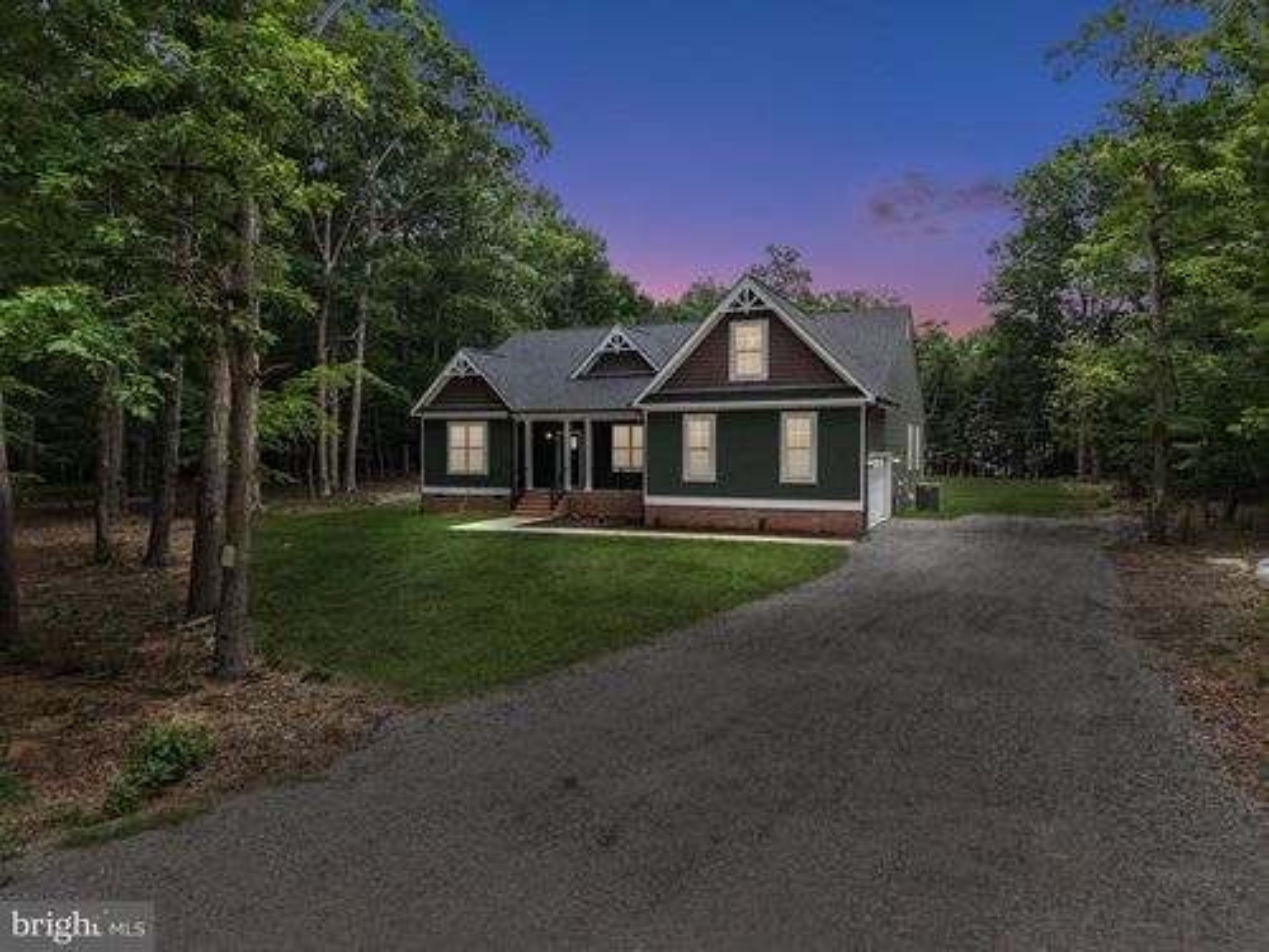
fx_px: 880
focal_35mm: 24
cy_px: 476
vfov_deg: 56.8
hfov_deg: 71.6
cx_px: 634
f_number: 1.8
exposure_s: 1/100
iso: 100
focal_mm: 8.67
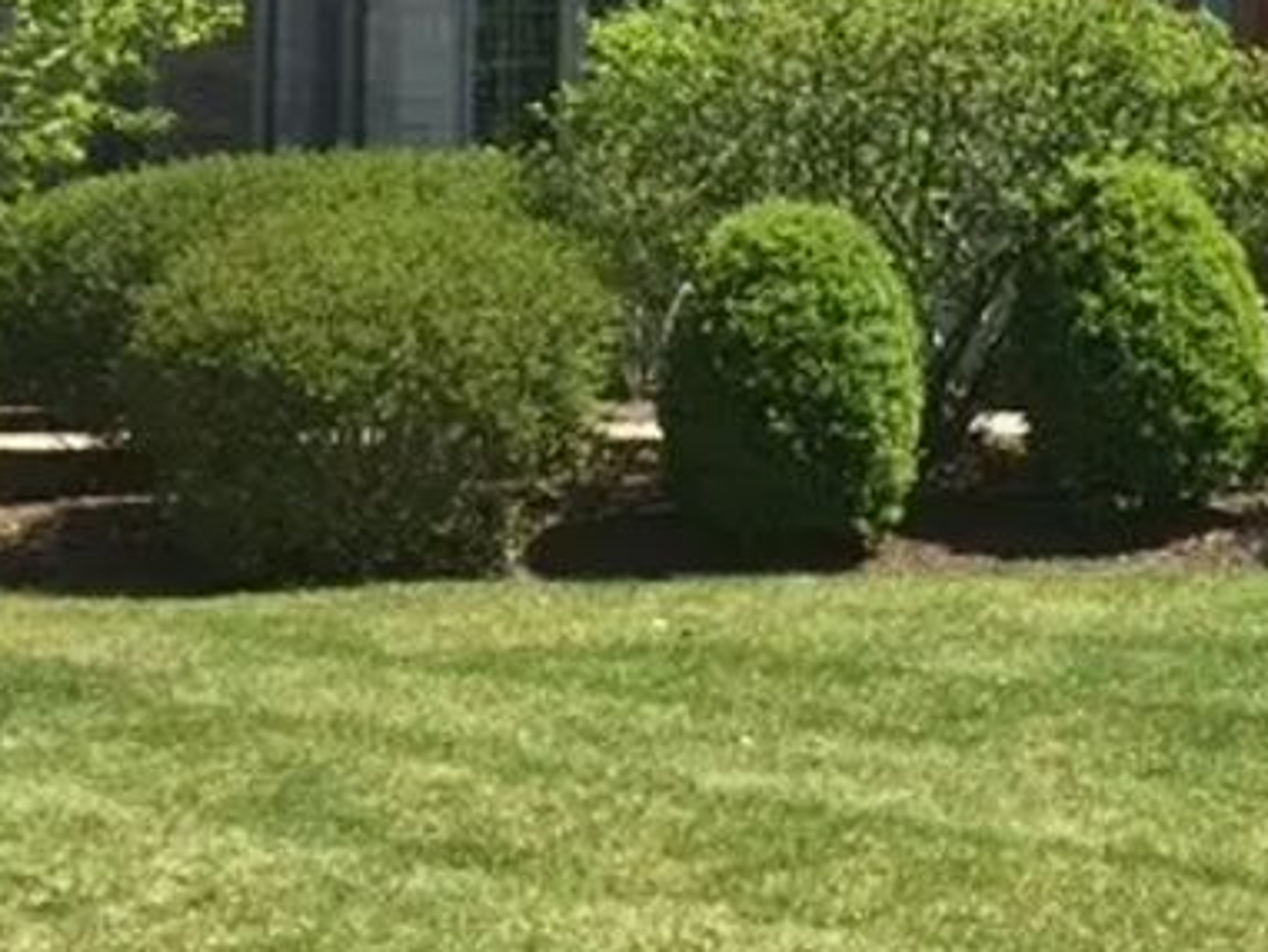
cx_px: 1188
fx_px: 2858
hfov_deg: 24.2
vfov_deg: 18.1
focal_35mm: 78
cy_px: -133
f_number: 2.2
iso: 32
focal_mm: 4.15
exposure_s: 1/1014
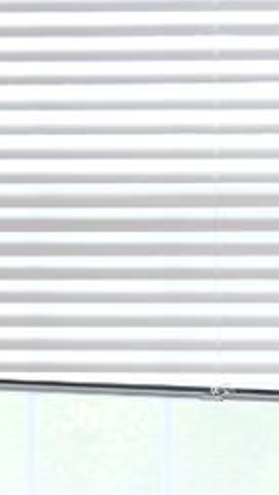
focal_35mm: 226
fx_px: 2970
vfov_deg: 9.4
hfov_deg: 5.4
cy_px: 653
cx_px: 148
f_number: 4
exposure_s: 1/60
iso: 720
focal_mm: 38
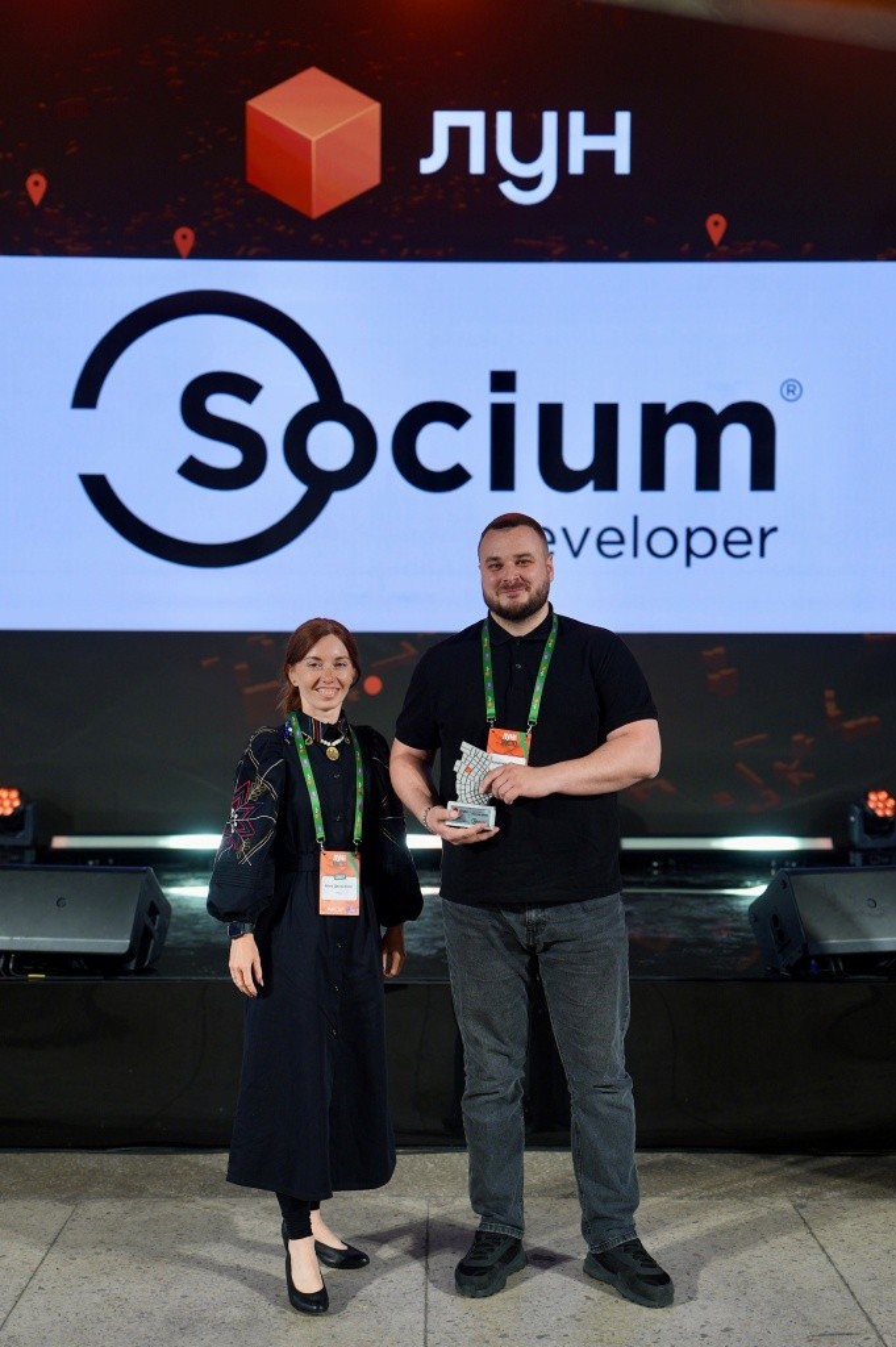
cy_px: 674
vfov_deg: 46.4
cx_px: 448
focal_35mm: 42
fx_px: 1571
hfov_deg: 31.8
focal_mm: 42
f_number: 2
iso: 250
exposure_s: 1/320
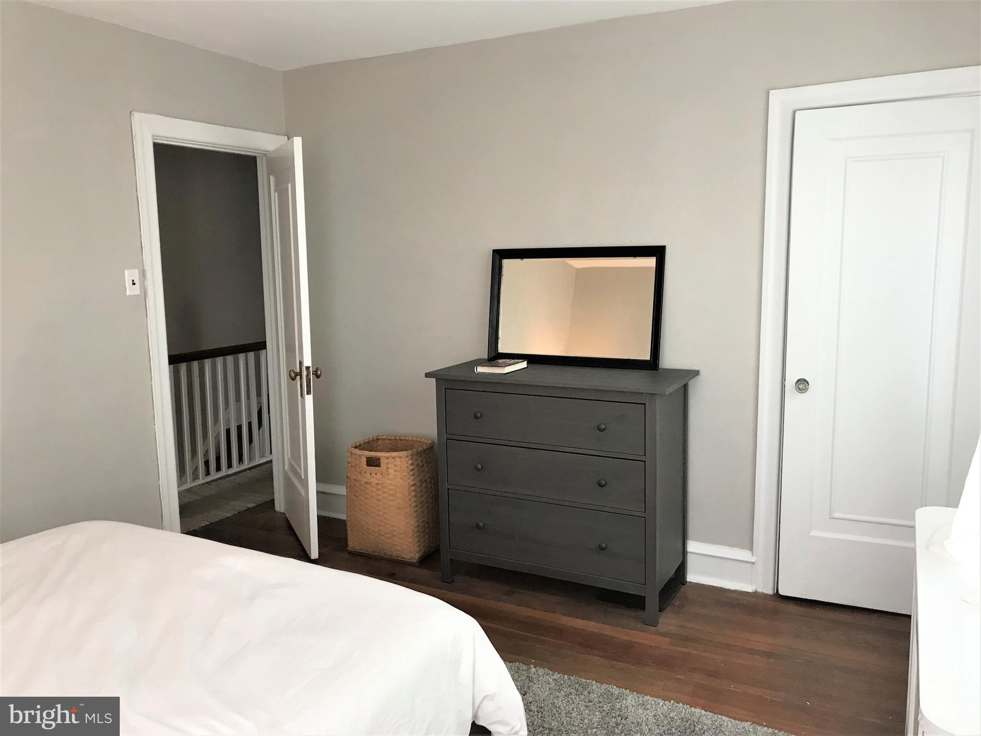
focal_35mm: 28
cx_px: 490
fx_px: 794
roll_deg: +0.8
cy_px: 368
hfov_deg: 63.4
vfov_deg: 49.7
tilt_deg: -7.8
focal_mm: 3.99
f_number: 1.8
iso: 40
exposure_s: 1/24
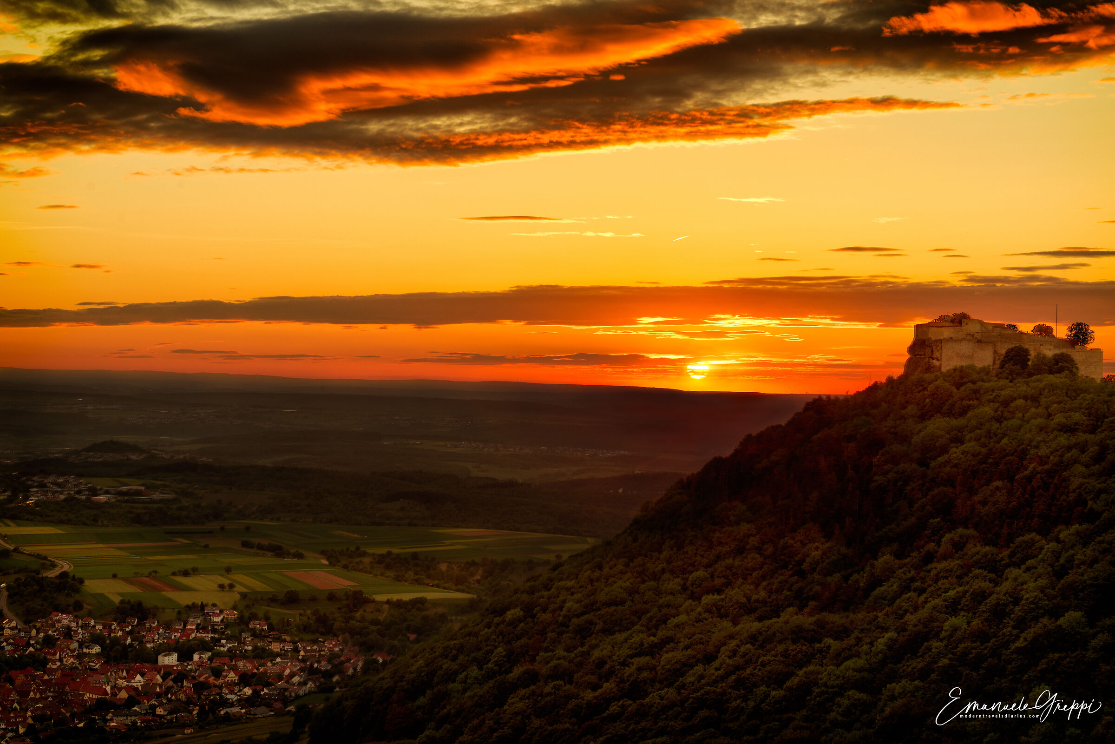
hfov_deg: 28.8
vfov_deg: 19.5
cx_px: 558
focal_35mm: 70
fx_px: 2168
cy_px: 372
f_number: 11
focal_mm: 70
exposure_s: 1/3
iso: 200
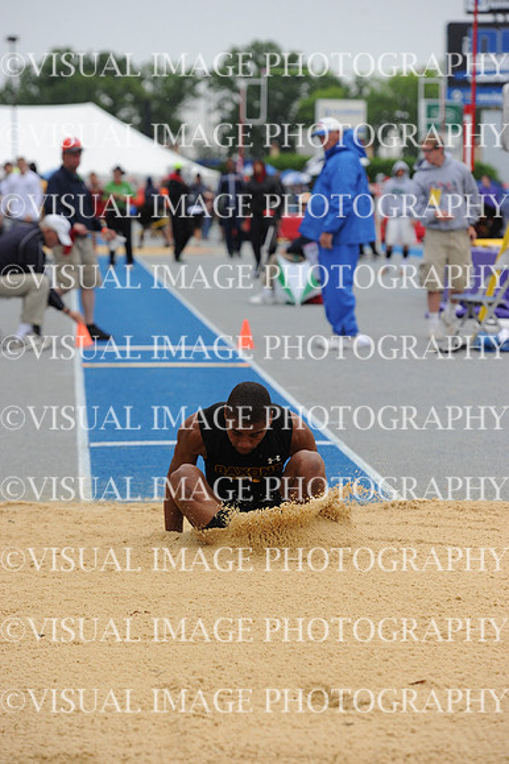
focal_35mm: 145
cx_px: 254
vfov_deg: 14.2
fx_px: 3079
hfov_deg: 9.5
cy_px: 382
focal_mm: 145
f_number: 5
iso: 1600
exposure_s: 1/2000
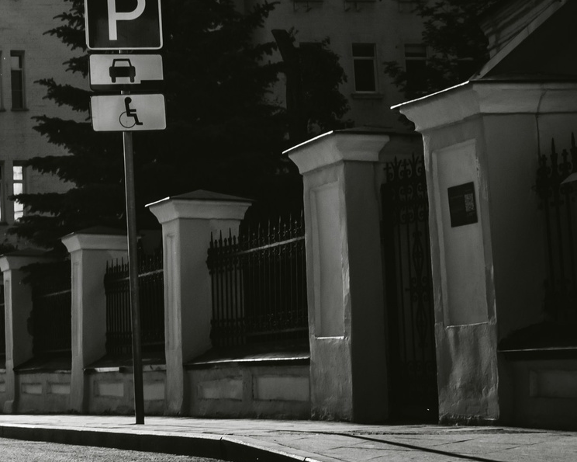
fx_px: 1656
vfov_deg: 15.7
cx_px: -345
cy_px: 79
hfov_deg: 17.3
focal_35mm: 97
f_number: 9
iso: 100
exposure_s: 1/200
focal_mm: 24
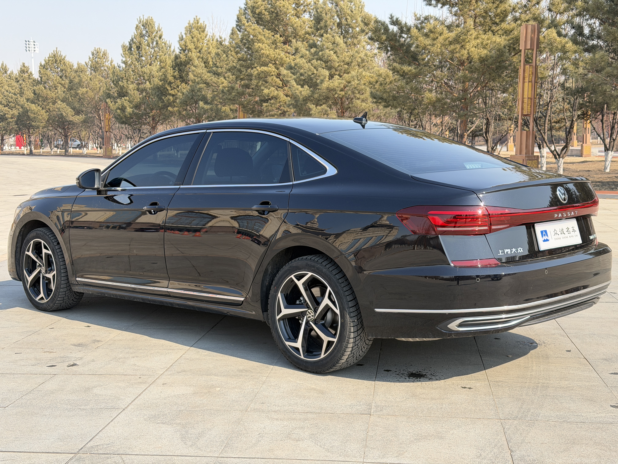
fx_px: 857
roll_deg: +1.0
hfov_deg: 39.7
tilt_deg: -7.4
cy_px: 232
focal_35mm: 48
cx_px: 309
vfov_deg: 30.3
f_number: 1.78
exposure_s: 1/1838
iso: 80
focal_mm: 6.76
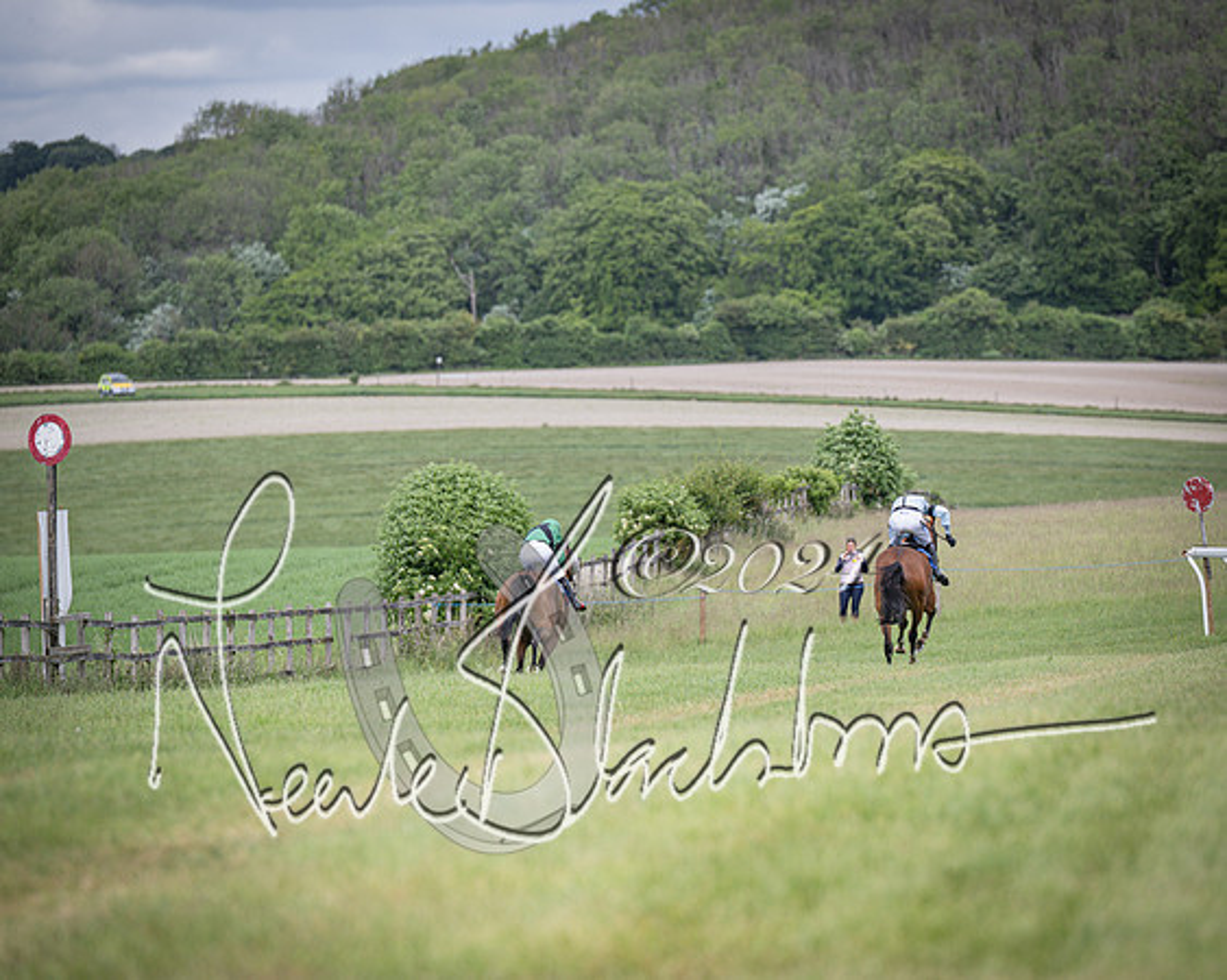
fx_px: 8652
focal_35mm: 238
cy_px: 478
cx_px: 732
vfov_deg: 6.5
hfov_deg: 8.1
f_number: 4
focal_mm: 200
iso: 400
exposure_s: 1/2000
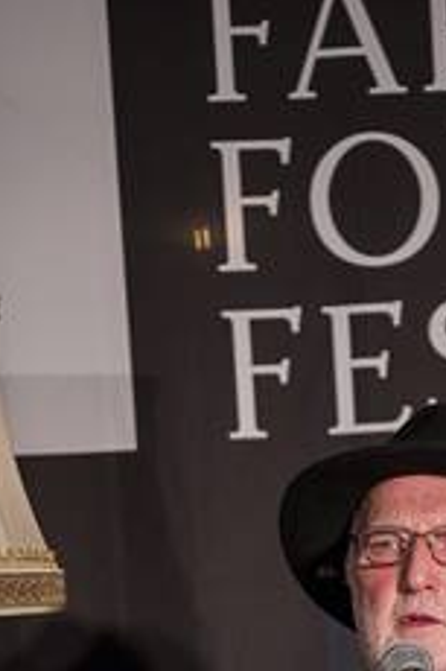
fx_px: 2791
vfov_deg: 13.0
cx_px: 509
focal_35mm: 150
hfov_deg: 9.0
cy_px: 977
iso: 640
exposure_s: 1/250
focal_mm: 48
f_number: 2.8
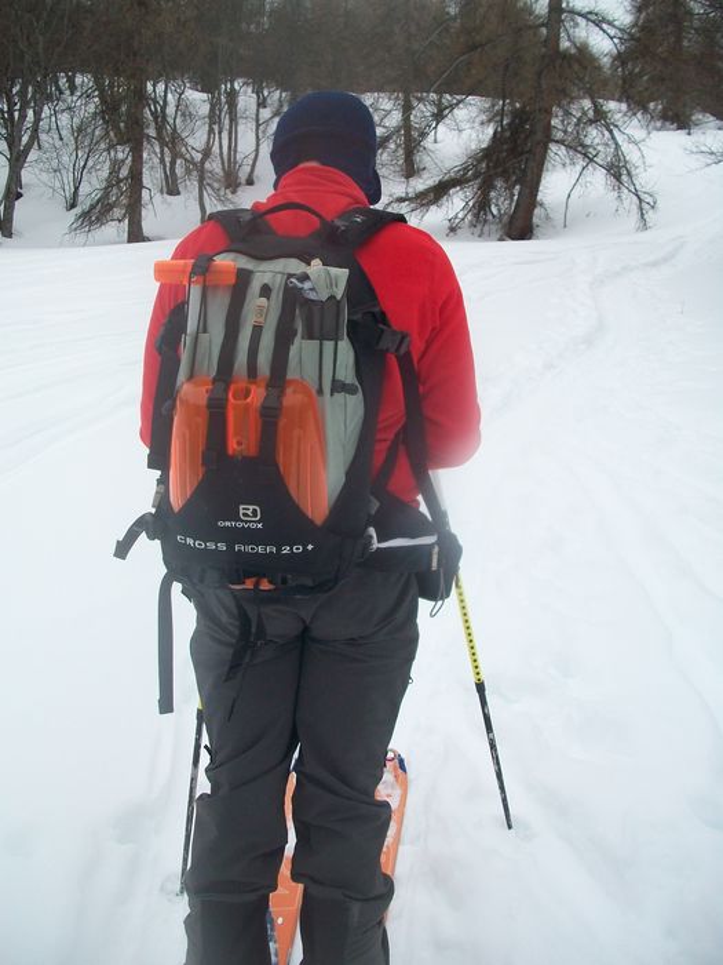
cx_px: 362
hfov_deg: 41.8
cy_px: 482
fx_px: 947
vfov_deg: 54.0
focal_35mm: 34
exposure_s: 1/400
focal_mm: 5.7
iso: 80
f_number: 2.8
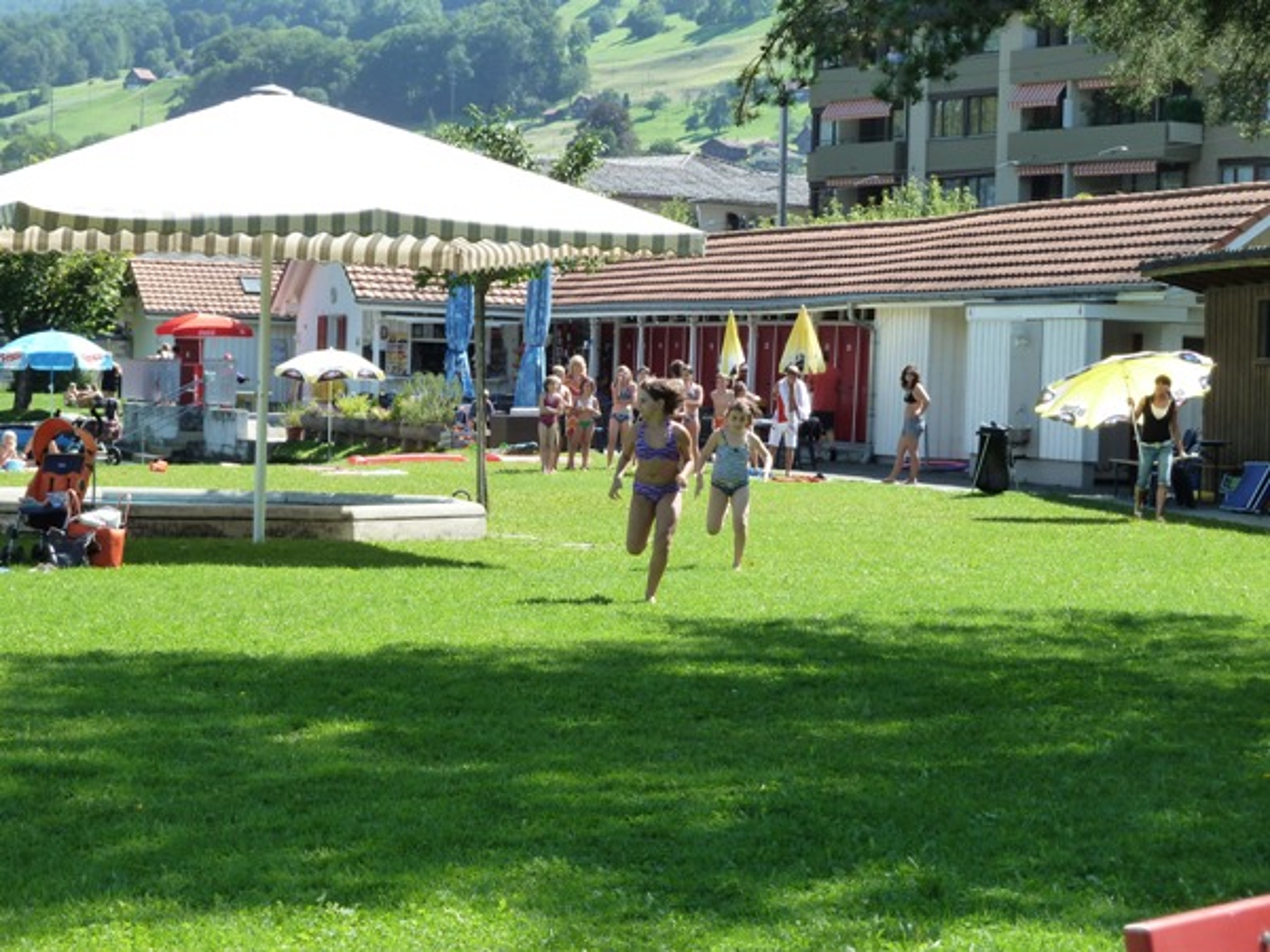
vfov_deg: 15.4
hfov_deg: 20.4
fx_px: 3522
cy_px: 476
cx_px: 635
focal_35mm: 96
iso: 125
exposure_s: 1/200
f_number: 4.3
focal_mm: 15.8
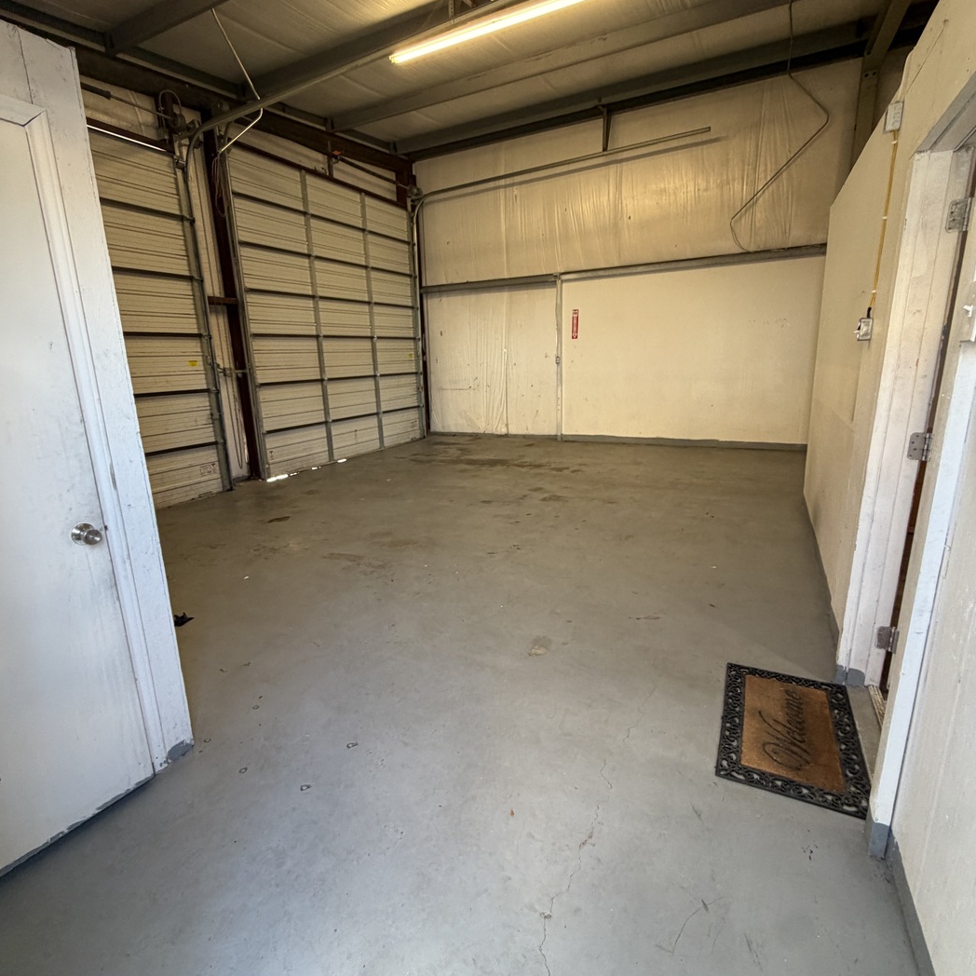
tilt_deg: -12.0
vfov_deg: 84.0
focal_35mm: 17
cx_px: 474
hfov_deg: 83.9
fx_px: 542
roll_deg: +2.9
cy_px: 489
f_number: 2.2
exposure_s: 1/60
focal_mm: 2.22
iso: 160
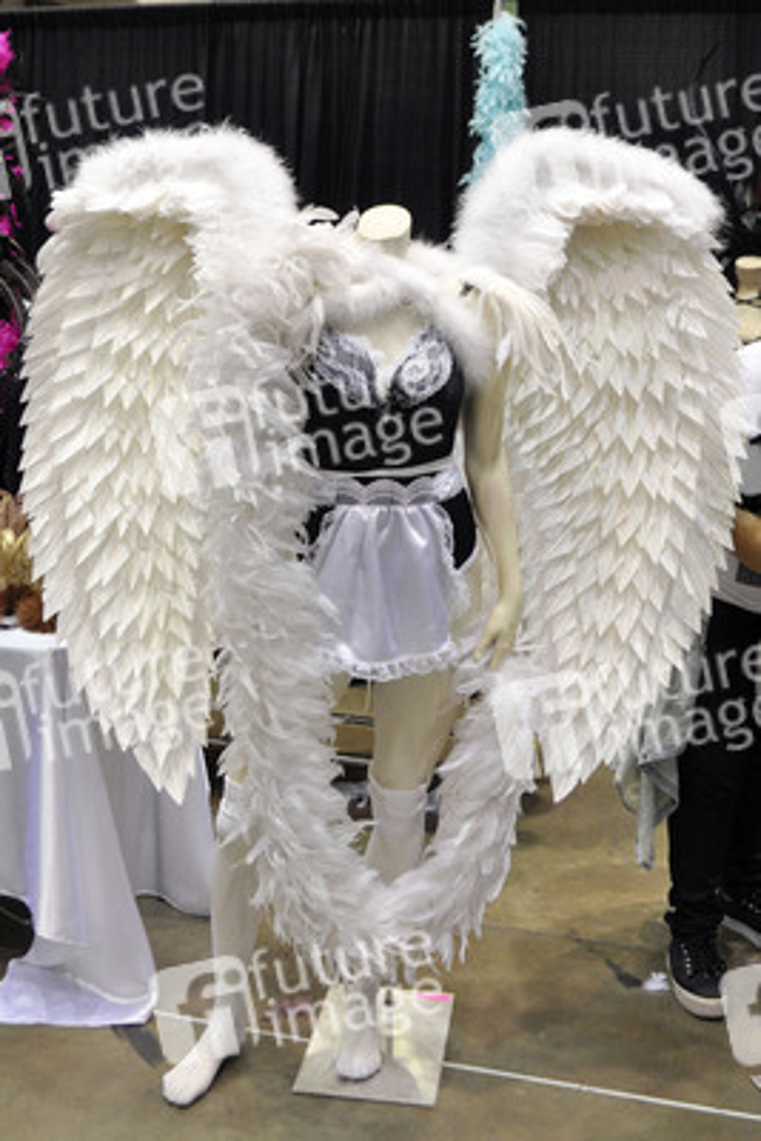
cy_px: 570
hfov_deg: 36.9
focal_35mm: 36
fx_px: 1140
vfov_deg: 53.1
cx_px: 380
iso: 640
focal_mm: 24
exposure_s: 1/60
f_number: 4
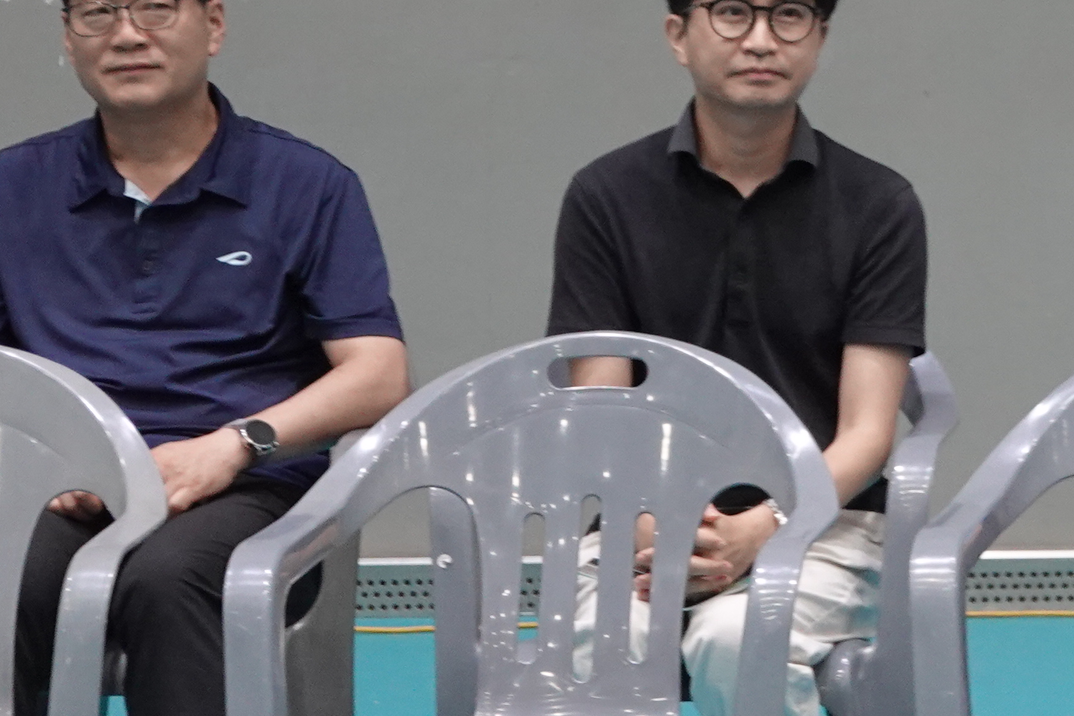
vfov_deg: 5.7
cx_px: 1615
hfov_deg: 8.4
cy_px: -274
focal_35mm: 239
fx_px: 7130
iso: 800
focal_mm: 27.98
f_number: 4
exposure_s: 1/80
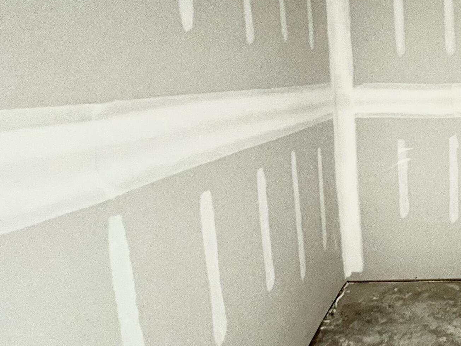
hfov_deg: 48.4
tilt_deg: -7.8
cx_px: 469
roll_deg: +0.6
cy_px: 139
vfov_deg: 46.5
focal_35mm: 30
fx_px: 400
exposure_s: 1/60
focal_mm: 1.57
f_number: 1.8
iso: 500
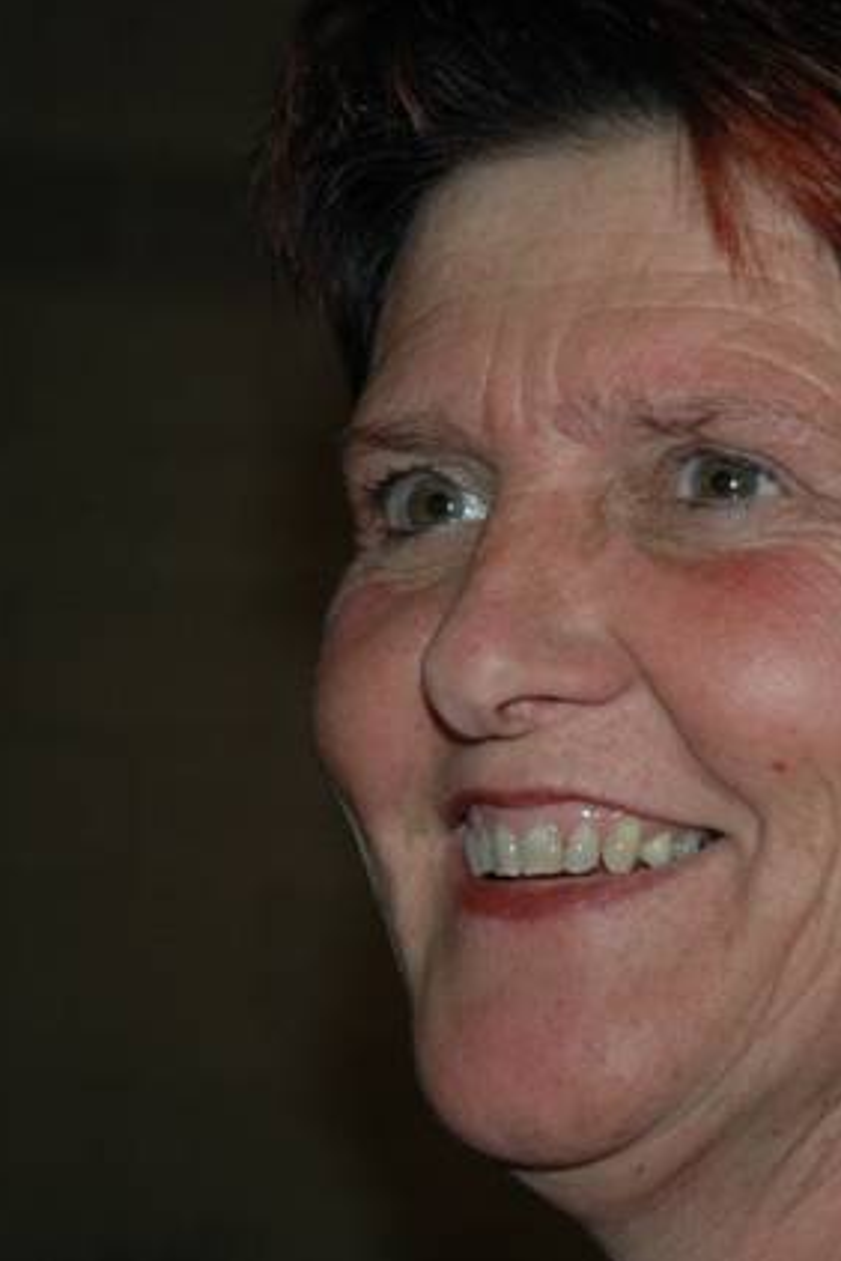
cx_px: 701
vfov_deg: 16.1
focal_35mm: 127
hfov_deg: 10.8
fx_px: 4450
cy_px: 629
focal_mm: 56
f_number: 4.5
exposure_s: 1/60
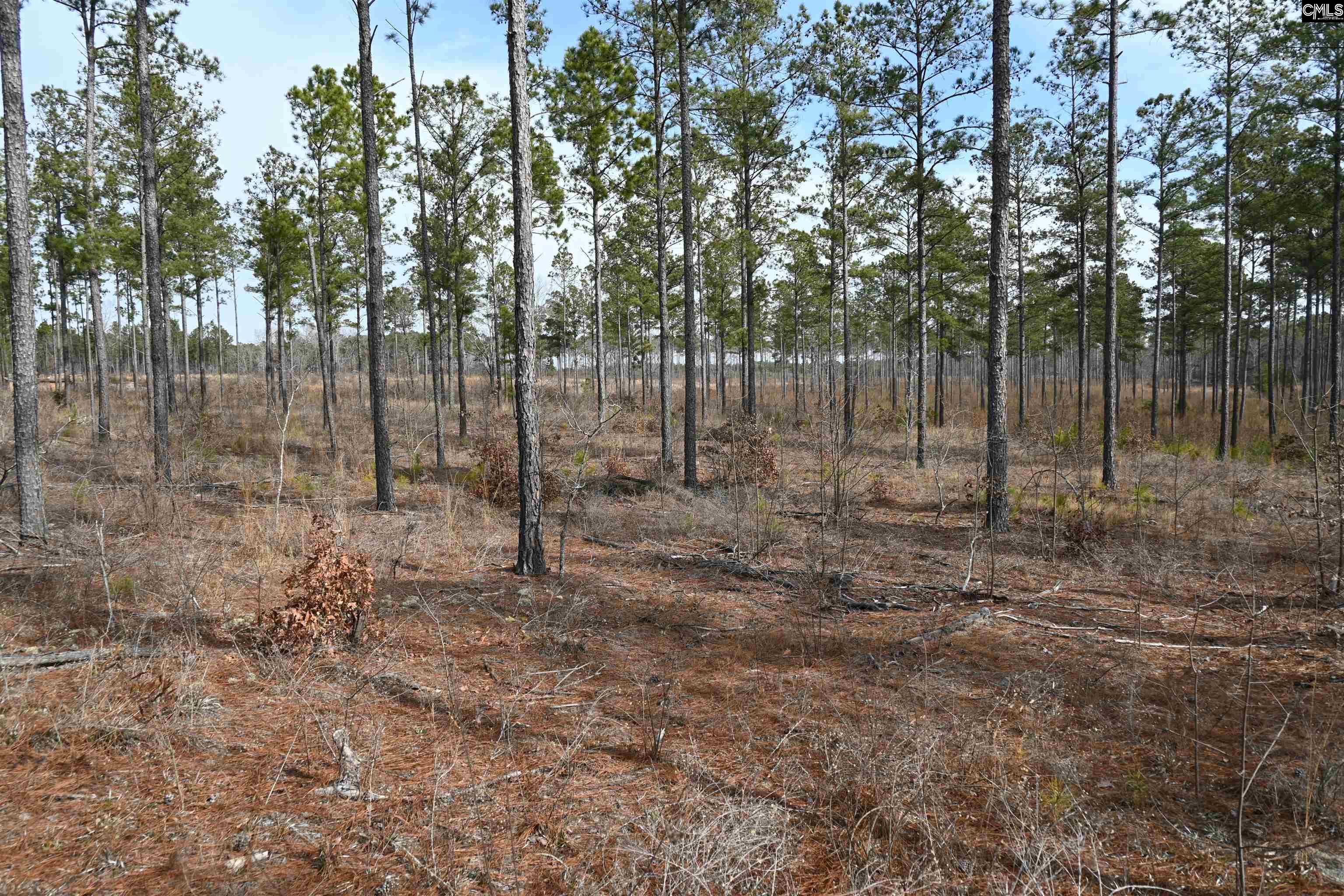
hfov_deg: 73.7
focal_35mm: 24
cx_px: 672
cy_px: 448
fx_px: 896
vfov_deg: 53.1
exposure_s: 1/320
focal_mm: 16
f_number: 6.3
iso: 100
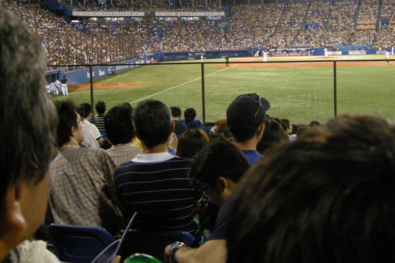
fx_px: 538
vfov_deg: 27.3
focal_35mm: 49
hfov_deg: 40.1
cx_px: 248
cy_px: 81
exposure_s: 1/56
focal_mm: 7.5
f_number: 2.7
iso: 400
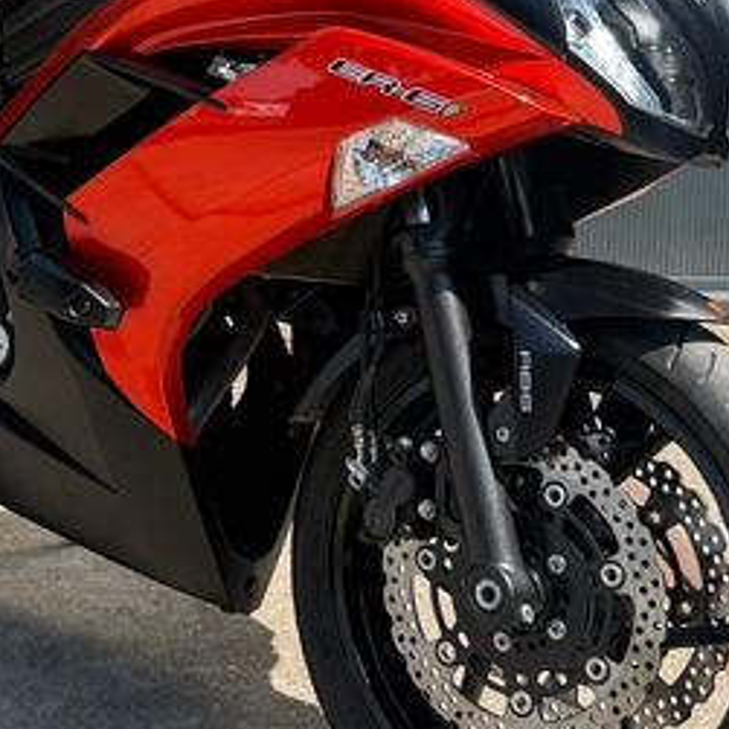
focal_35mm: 54
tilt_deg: -6.2
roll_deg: -0.2
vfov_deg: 31.3
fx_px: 1287
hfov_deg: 29.4
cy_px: 218
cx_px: -9
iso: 80
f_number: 1.78
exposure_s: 1/1901
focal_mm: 6.76
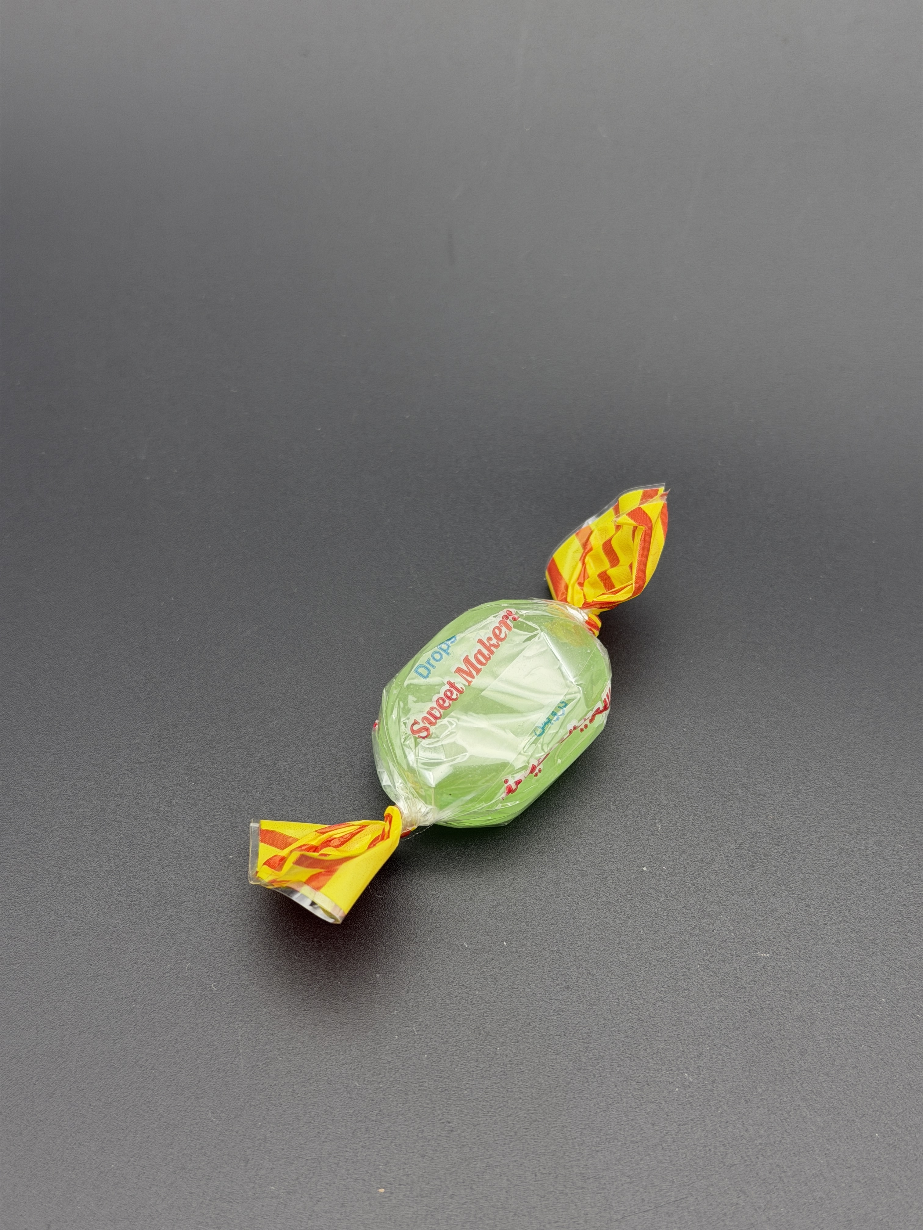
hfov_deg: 30.3
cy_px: 615
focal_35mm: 48
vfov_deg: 39.7
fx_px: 1706
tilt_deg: -53.0
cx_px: 462
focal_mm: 6.76
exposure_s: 1/93
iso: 100
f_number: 1.78
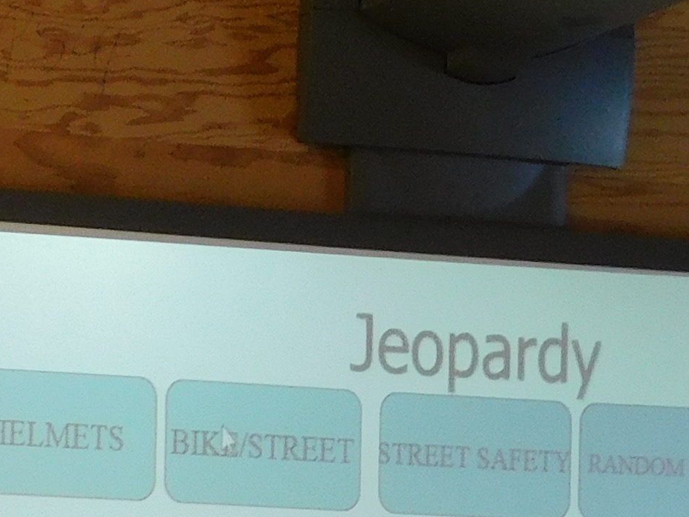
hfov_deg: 5.8
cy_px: 751
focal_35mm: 339
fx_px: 6748
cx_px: -156
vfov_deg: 4.4
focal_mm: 12.6
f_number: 4.3
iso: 200
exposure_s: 1/30
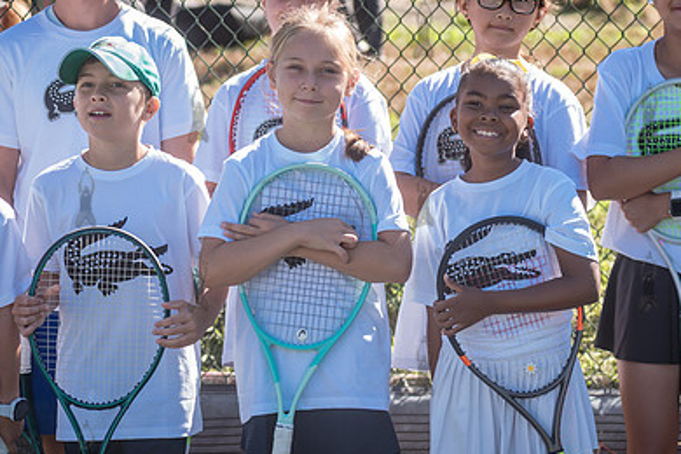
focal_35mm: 119
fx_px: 2251
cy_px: 196
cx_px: 423
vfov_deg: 11.5
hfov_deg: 17.2
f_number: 4
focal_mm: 80
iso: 250
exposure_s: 1/500
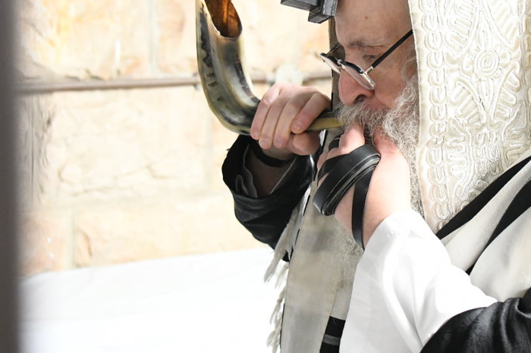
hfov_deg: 21.1
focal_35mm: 96
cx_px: 402
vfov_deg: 14.2
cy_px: 109
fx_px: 1415
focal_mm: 48
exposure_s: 1/100
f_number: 5
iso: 6400
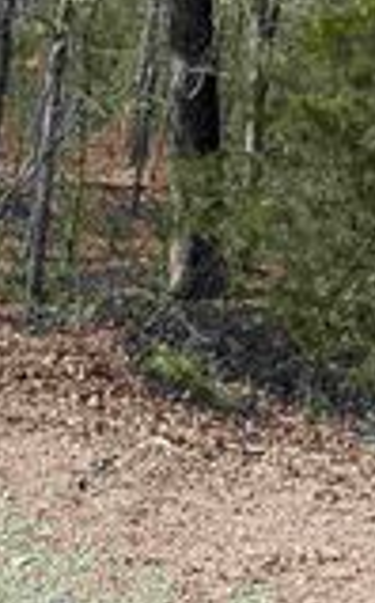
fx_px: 1312
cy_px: -104
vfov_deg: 23.8
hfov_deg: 15.9
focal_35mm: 80
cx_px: 386
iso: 80
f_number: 1.78
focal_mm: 6.86
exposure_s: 1/1639
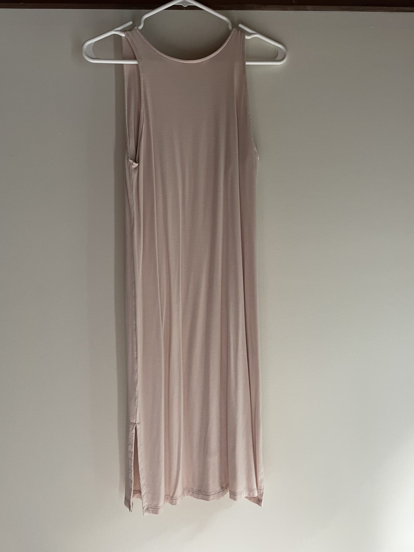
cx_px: 207
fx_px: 415
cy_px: 276
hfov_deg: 53.1
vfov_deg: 67.3
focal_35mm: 26
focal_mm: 4.2
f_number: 1.6
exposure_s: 1/60
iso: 160
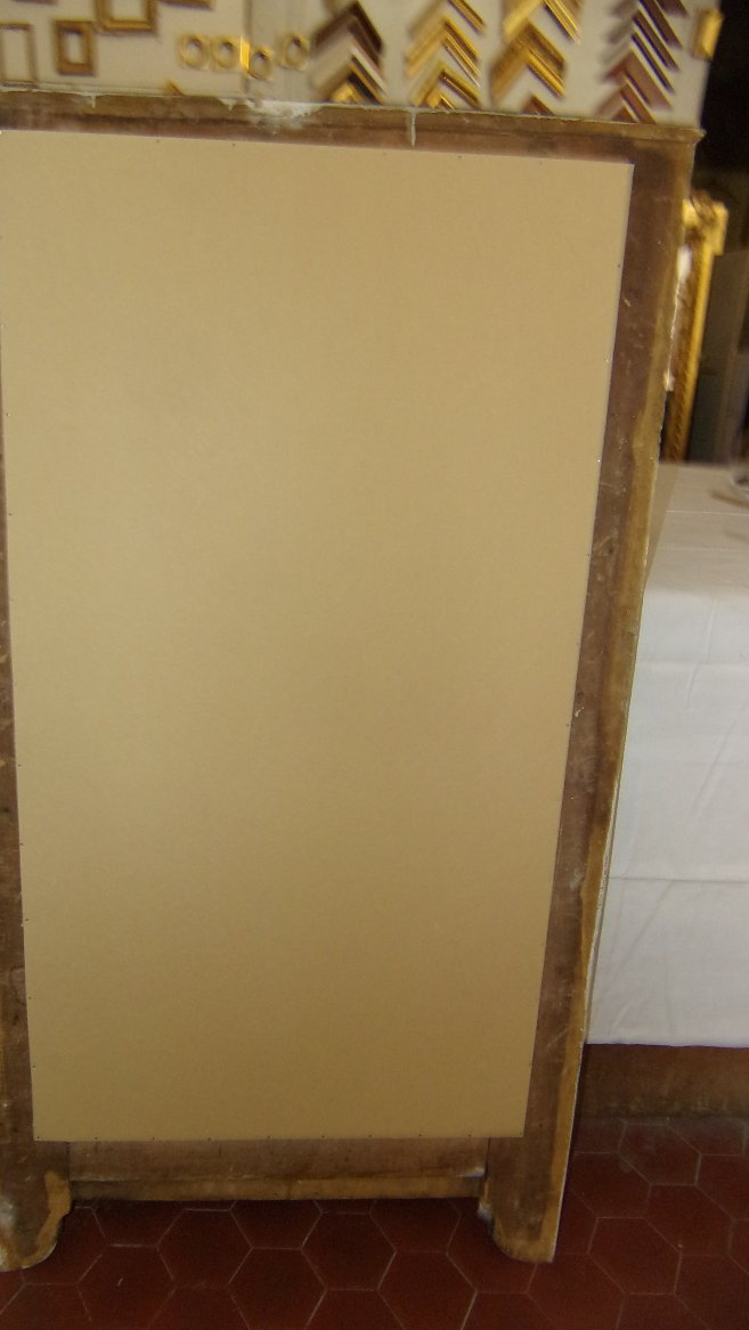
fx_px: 988
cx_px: 276
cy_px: 680
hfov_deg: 41.2
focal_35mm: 28
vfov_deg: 67.9
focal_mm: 4.5
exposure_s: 1/34
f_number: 3.5
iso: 200
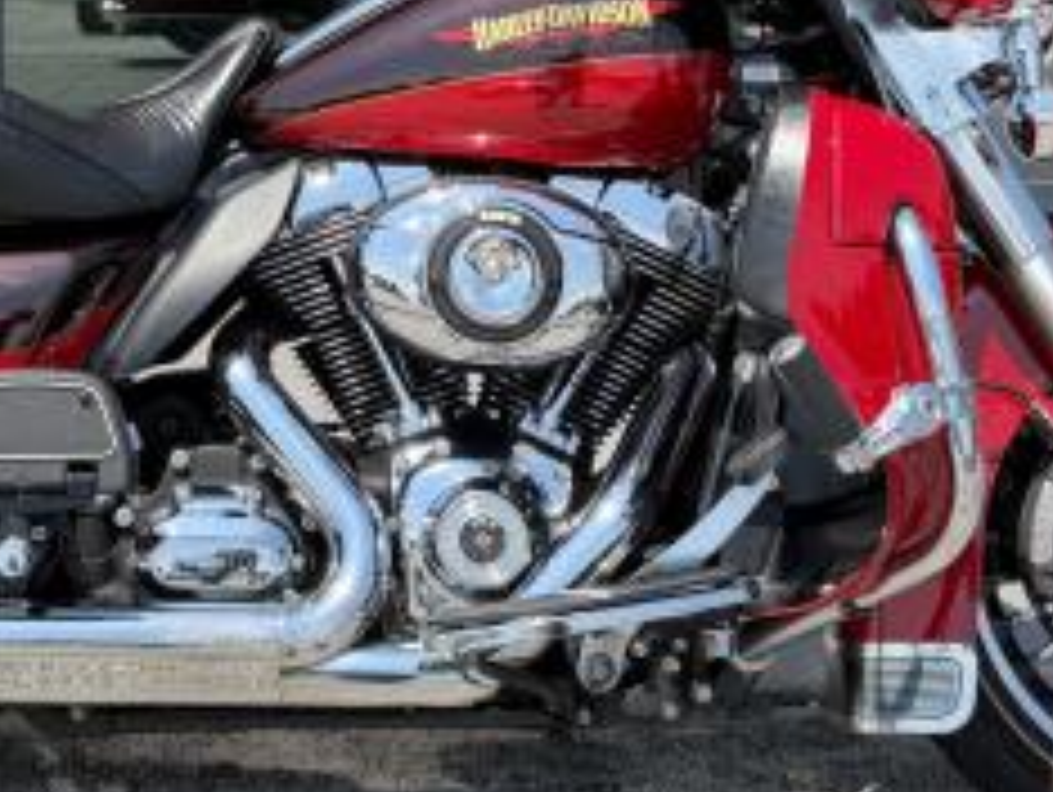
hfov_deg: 23.6
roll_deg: +0.7
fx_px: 2497
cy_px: -68
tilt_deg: -3.1
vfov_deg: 17.4
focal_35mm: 82
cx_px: 284
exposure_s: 1/2053
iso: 80
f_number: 1.78
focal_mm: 6.76
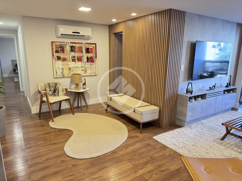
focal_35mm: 24
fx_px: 168
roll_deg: -1.5
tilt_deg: -11.3
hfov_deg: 71.6
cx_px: 121
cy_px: 90
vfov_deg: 56.8
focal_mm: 6.76
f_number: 1.78
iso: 400
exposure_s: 1/60
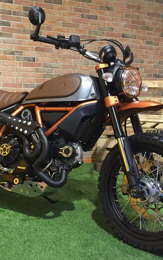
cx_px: 61
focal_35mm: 42
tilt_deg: -8.3
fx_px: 298
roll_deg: -1.7
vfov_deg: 47.2
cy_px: 131
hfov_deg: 30.4
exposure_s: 1/20
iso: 250
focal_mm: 4.15
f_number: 2.2
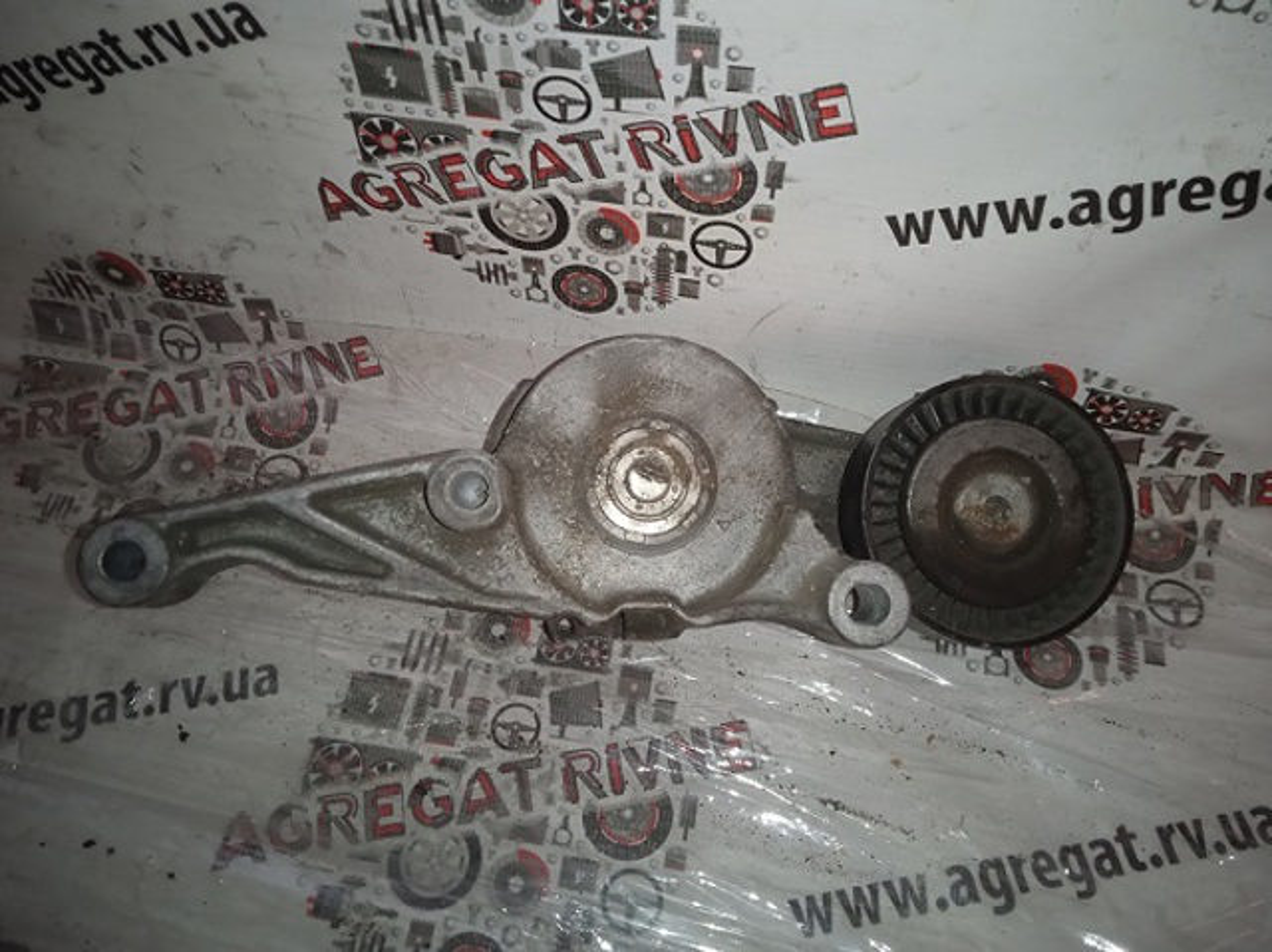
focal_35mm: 28
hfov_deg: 63.5
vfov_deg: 49.7
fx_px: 1028
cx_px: 636
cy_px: 476
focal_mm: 3.43
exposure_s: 1/25
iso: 418
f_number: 2.2
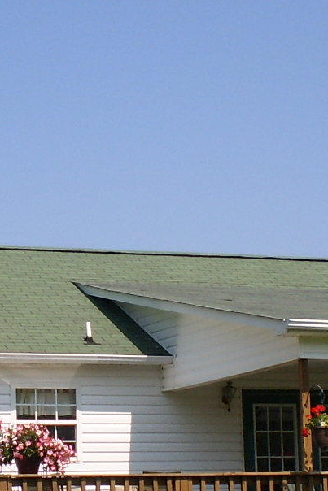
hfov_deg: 10.8
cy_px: 428
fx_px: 1735
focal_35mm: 127
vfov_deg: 16.0
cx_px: 106
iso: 64
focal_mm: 6.3
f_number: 4.6
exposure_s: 1/800
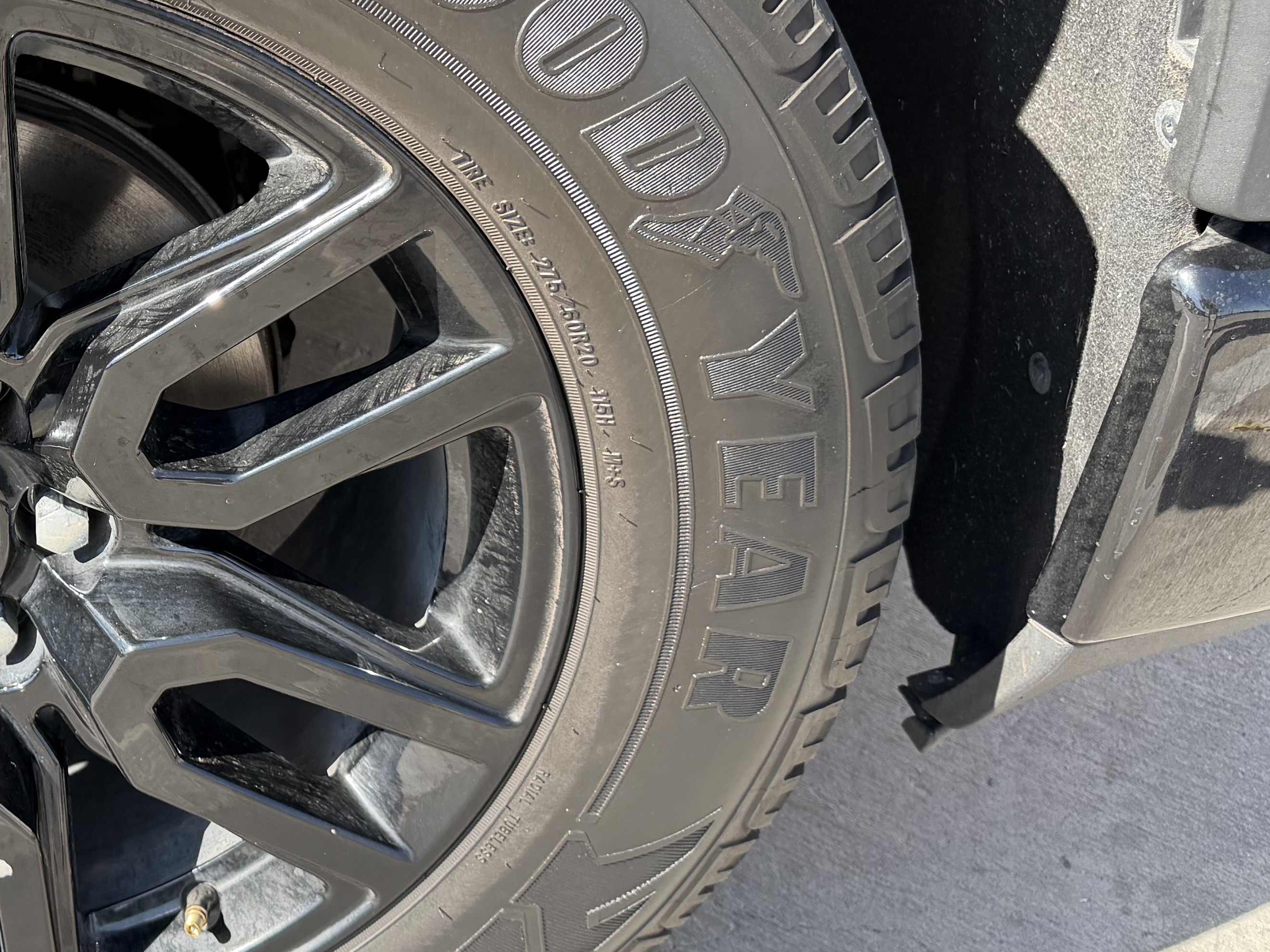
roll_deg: +5.4
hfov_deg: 33.4
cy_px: 392
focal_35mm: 52
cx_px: -24
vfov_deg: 28.0
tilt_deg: -34.2
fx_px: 1908
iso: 100
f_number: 1.78
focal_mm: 6.76
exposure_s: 1/955
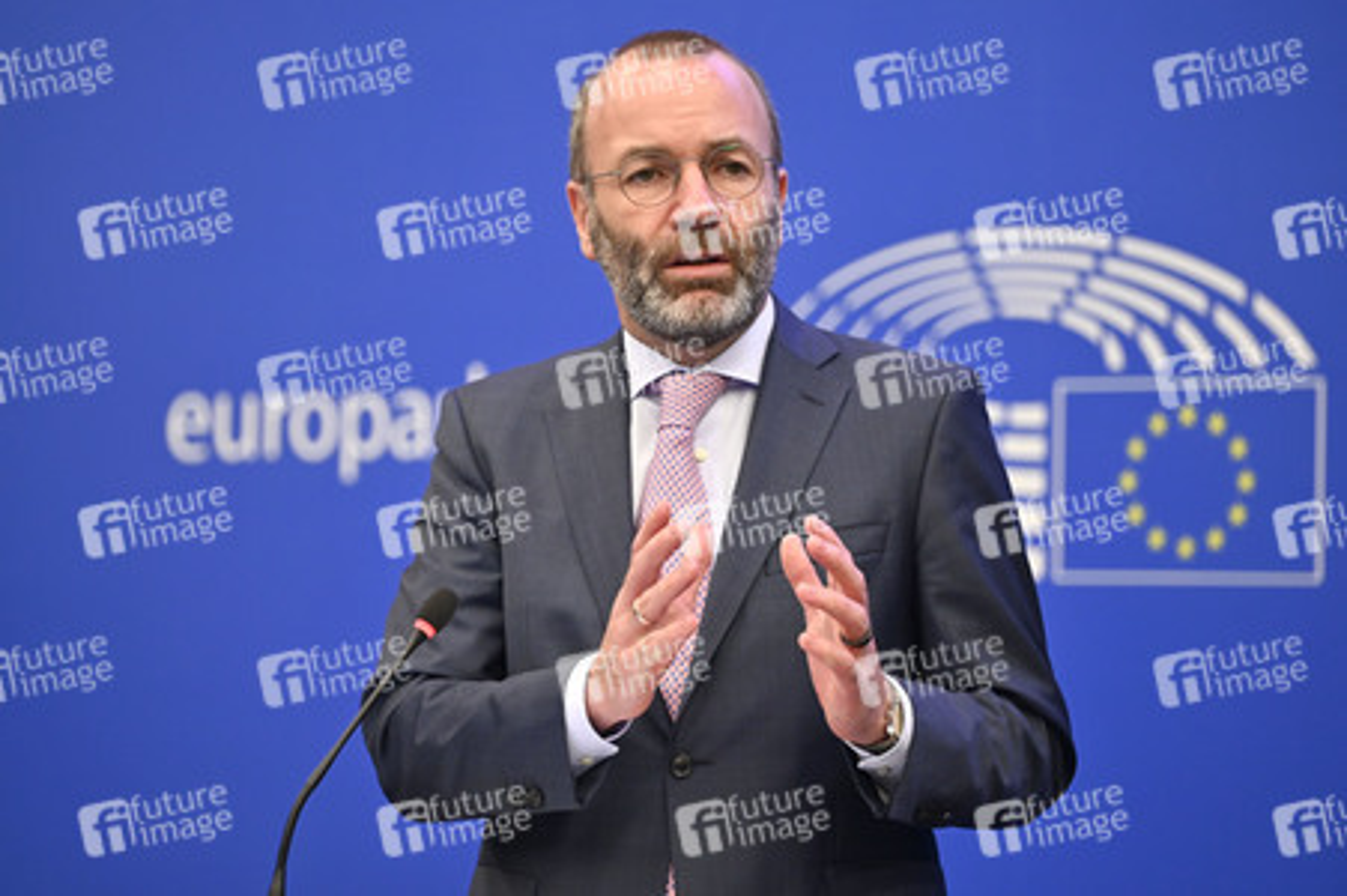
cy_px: 448
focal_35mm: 165
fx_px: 6169
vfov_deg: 8.3
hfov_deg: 12.5
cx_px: 674
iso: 1600
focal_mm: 165
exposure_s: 1/320
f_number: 2.8
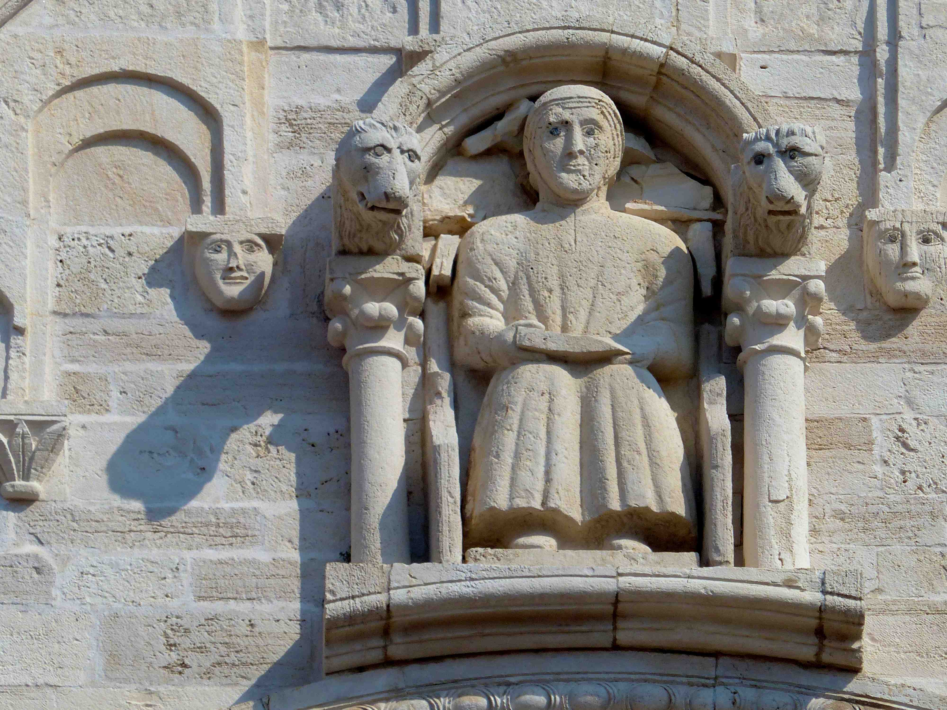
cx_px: 474
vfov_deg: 3.2
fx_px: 12885
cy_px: 355
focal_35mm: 471
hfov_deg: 4.2
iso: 100
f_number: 5
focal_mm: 77
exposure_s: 1/1600
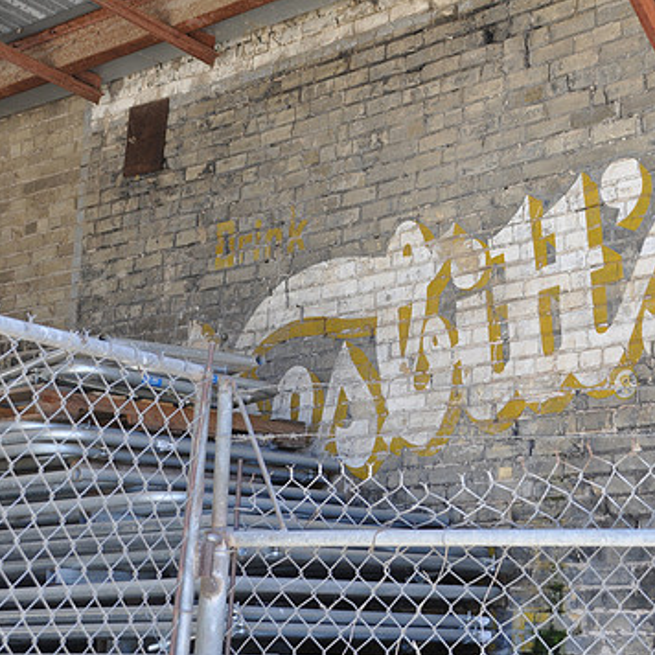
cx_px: 454
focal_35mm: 83
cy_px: 336
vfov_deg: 20.9
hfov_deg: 20.8
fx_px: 1777
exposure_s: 1/40
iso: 200
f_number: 6.3
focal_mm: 40
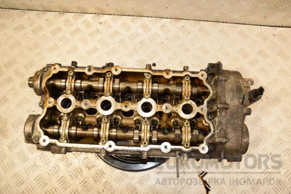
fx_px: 255
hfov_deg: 59.5
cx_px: 146
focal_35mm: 32
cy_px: 97
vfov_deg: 41.7
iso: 800
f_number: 6.3
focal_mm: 21
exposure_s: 1/200
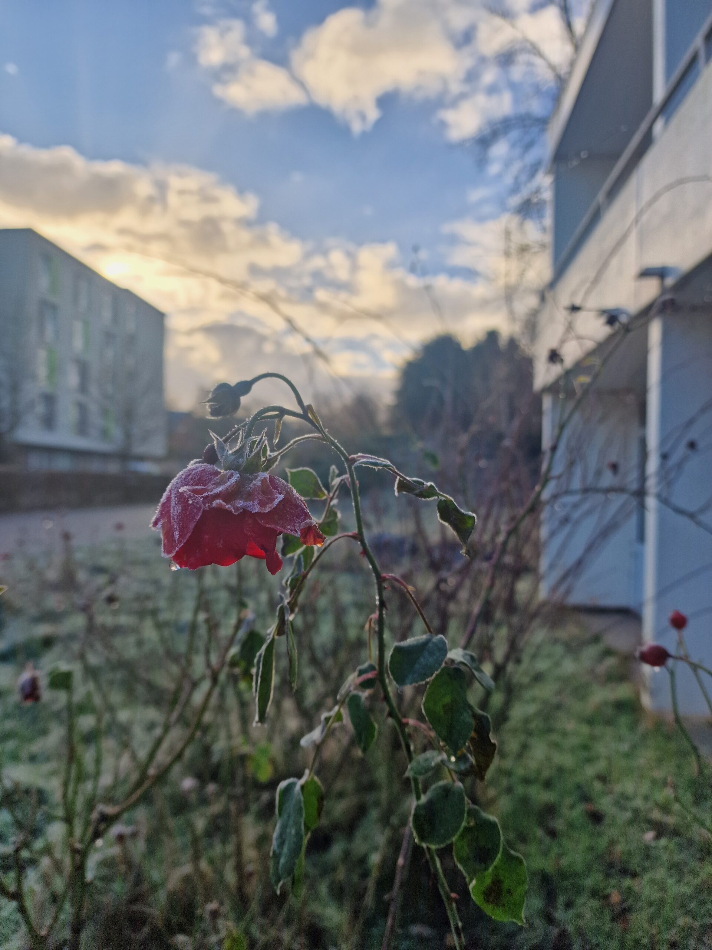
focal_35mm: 23
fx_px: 631
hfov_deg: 58.9
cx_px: 356
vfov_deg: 73.9
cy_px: 475
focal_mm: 6.4
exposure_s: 1/494
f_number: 1.8
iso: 50
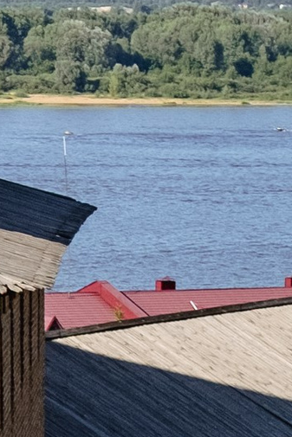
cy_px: -131
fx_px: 3234
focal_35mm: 266
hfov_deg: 4.9
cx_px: -654
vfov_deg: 7.7
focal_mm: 23.5
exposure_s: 1/800
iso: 320
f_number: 4
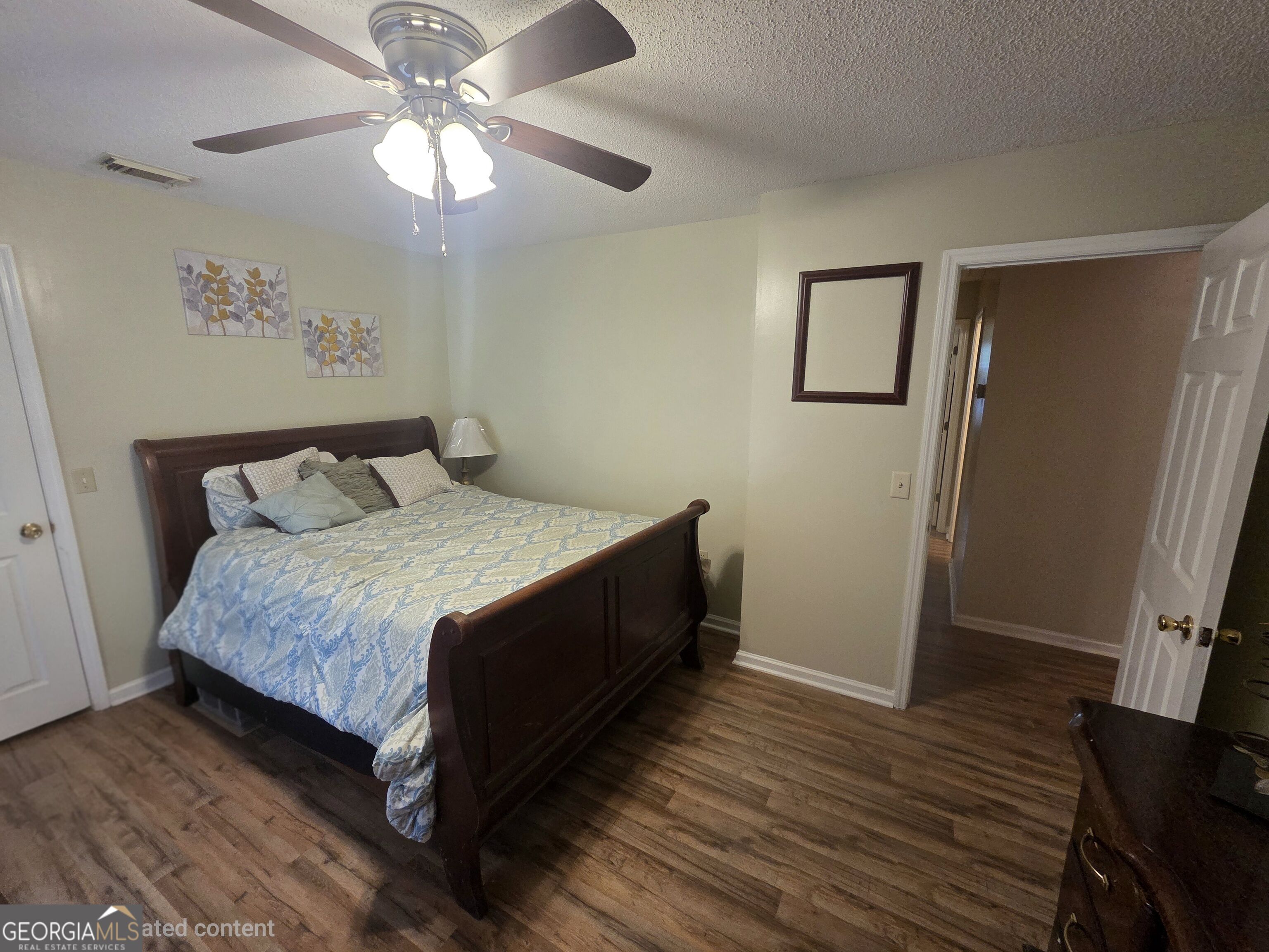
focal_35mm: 13
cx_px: 634
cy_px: 476
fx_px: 477
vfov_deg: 89.9
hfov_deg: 106.2
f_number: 2.2
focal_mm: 2.2
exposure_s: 1/60.2
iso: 400
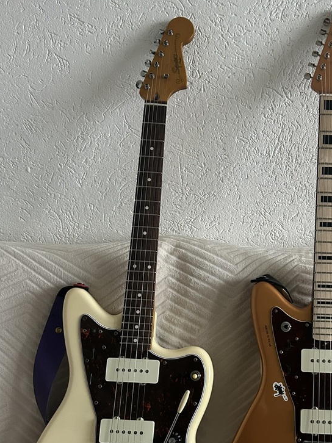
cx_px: 239
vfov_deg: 43.4
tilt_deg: -14.0
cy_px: 284
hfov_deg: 33.1
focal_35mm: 43
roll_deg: +0.1
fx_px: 550
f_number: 1.5
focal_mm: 5.7
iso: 500
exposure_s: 1/50
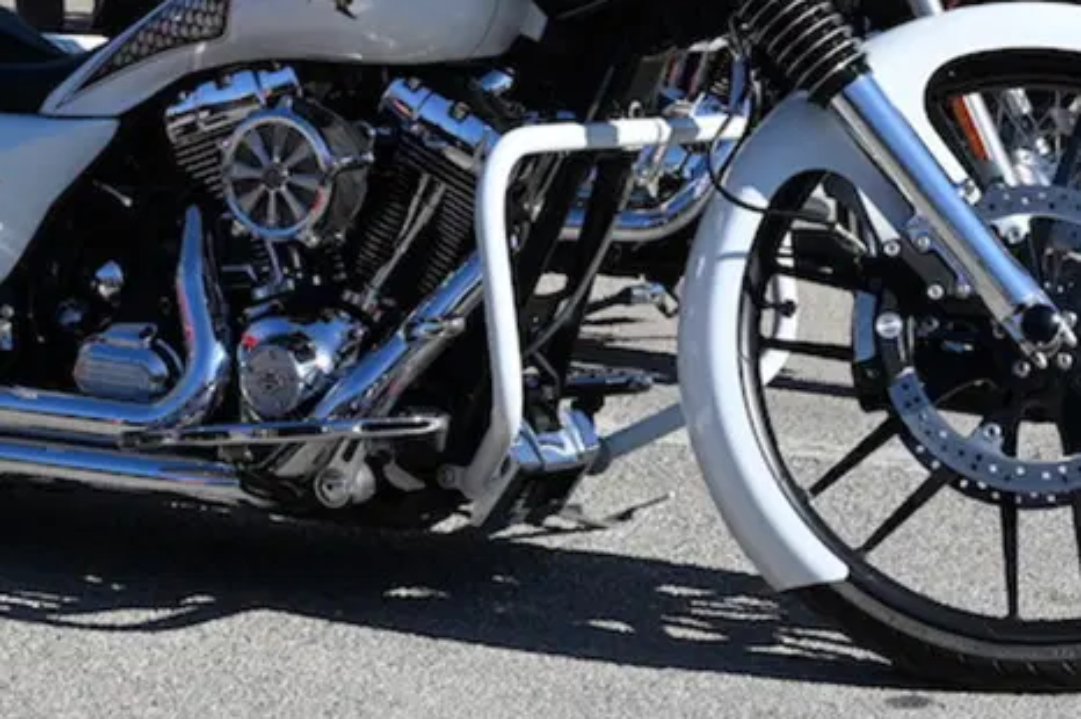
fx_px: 3481
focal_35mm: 116
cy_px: 107
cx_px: 520
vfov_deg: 11.7
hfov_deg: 17.7
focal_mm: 45
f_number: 11
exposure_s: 1/125
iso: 100
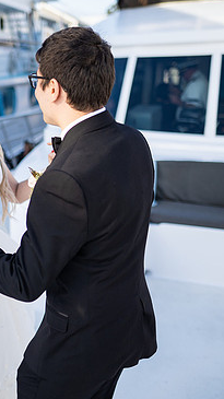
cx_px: -3
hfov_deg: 27.8
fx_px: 423
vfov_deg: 50.5
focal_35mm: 40
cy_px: 208
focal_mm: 24
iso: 160
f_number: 1.4
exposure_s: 1/4000
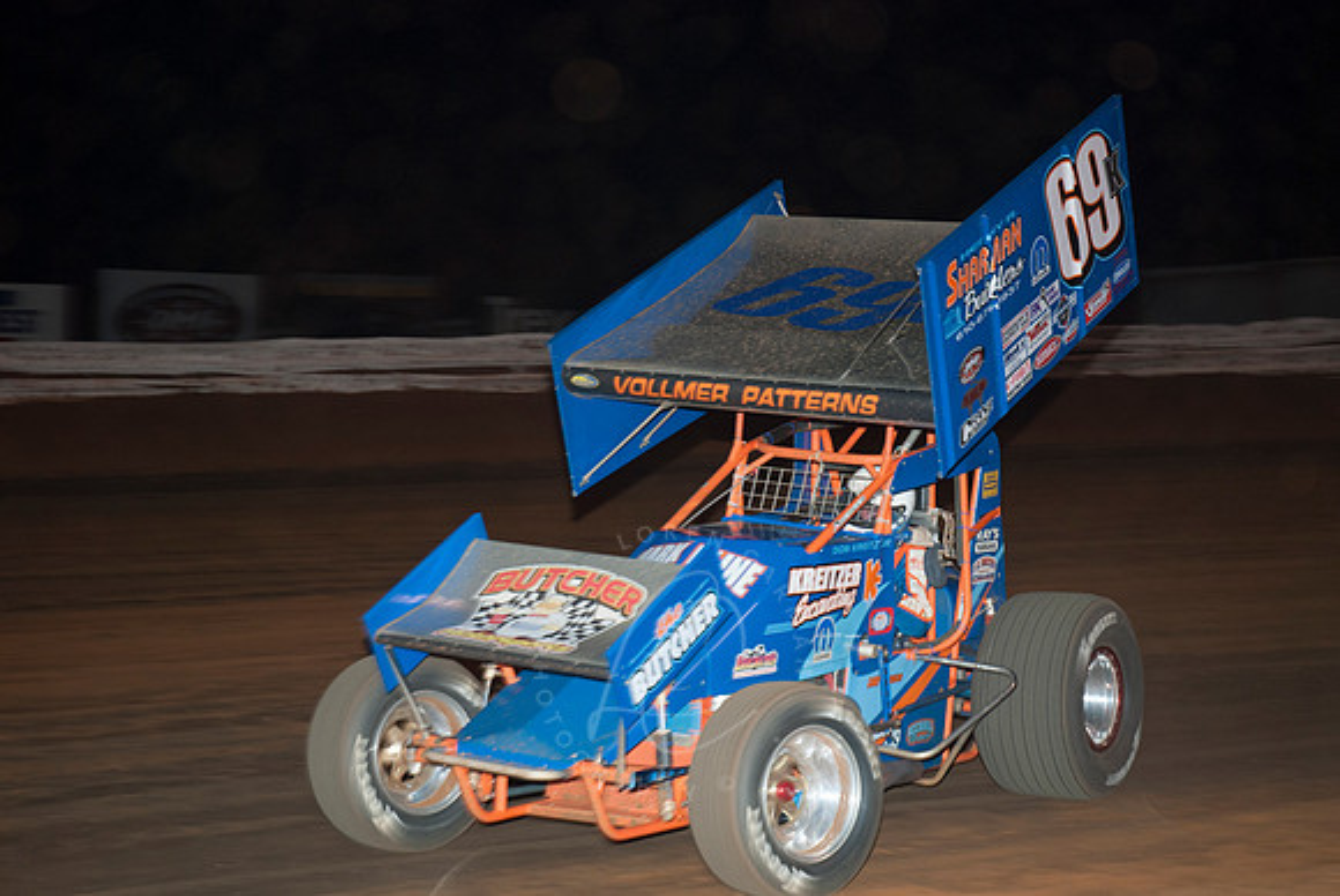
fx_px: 2683
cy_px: 448
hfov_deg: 28.0
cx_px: 670
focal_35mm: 72
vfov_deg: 19.0
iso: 200
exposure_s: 1/160
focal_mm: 48
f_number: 4.5
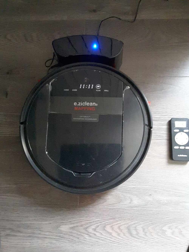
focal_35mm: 31
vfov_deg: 58.3
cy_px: 126
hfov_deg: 45.4
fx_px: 226
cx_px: 94
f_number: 1.9
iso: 1000
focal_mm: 2.9
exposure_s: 1/17
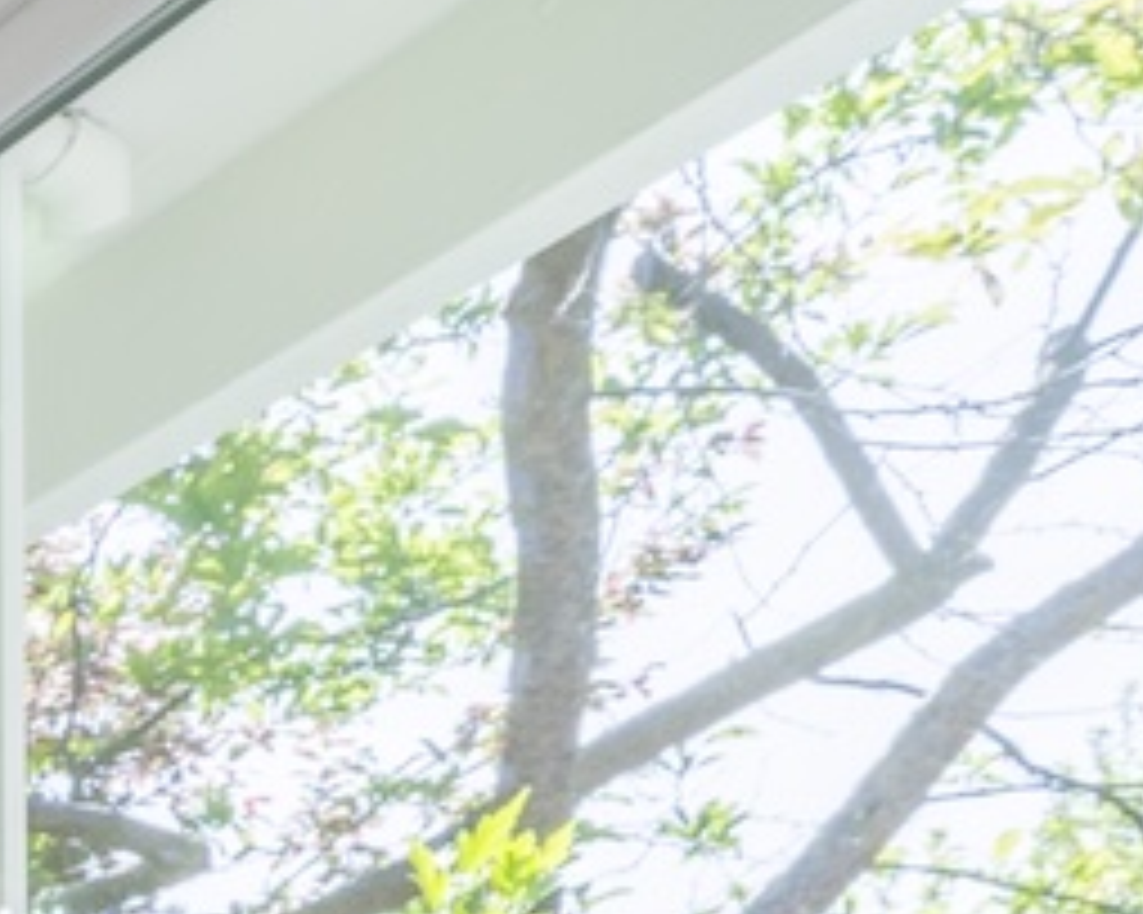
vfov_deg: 12.5
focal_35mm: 93
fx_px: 3145
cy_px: 2269
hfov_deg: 9.8
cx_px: -2768
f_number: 10
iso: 100
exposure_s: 1/160
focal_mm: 14
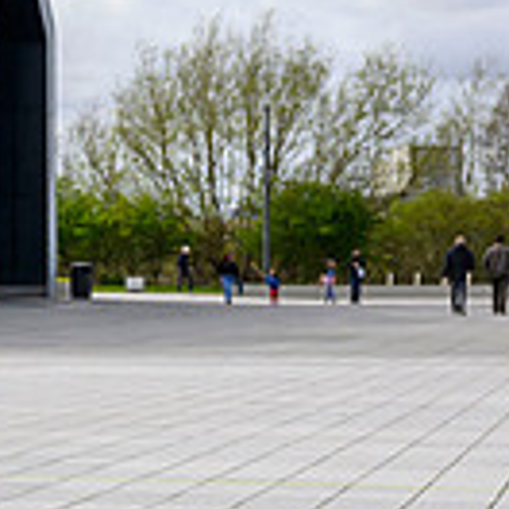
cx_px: -509
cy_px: 199
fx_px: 2229
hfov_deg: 11.7
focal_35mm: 134
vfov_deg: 13.0
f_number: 5.6
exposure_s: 1/2000
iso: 500
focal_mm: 36
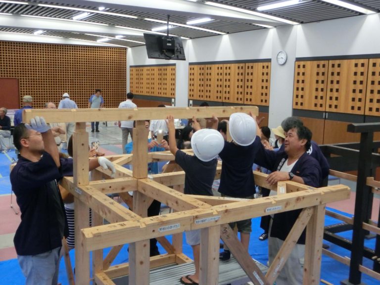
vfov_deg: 37.7
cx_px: 190
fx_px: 417
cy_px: 142
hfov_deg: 49.0
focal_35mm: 38
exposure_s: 1/125
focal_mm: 6.67
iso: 640
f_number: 3.9
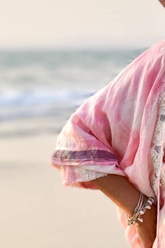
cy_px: 303
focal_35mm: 124
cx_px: 239
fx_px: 850
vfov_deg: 15.9
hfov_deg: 10.7
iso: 100
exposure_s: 1/320
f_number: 5
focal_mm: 25
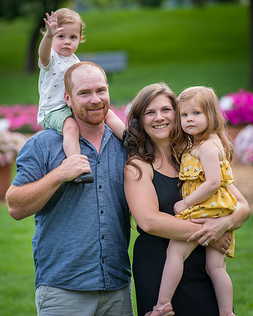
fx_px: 2634
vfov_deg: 6.9
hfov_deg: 5.5
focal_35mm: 281
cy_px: 158
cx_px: 111
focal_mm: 200
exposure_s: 1/250
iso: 200
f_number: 4.5
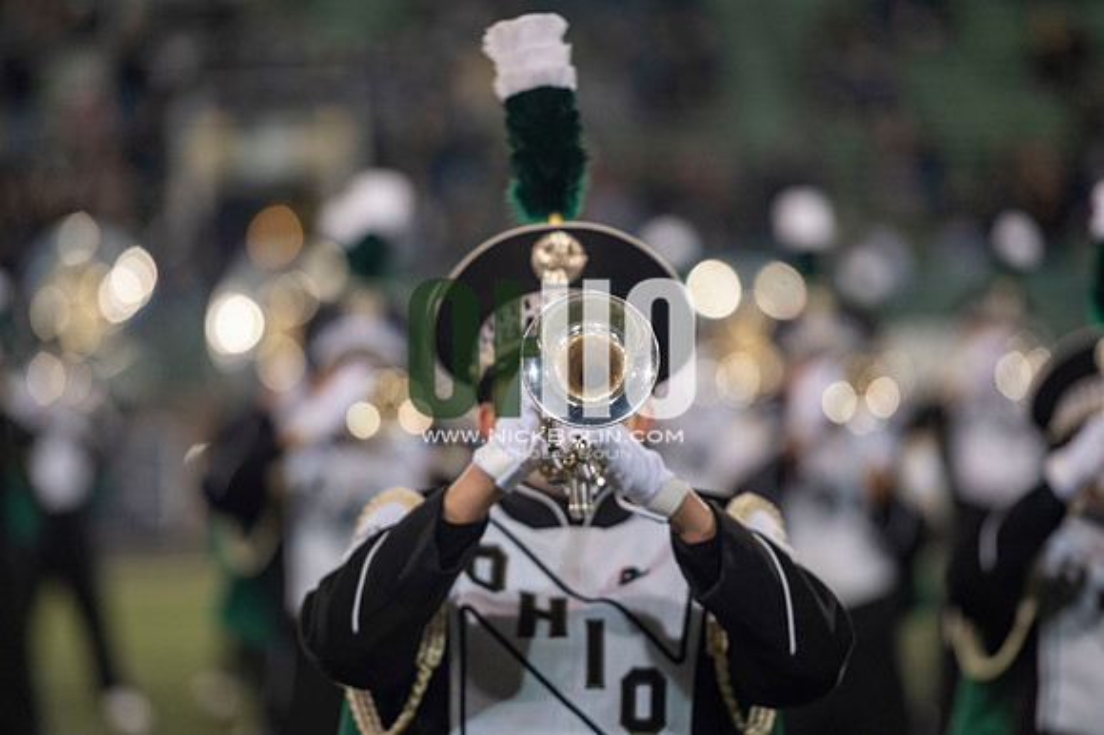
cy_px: 368
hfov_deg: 10.3
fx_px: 6130
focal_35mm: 200
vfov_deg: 6.9
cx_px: 552
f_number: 2.8
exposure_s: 1/500
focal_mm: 200
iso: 1000
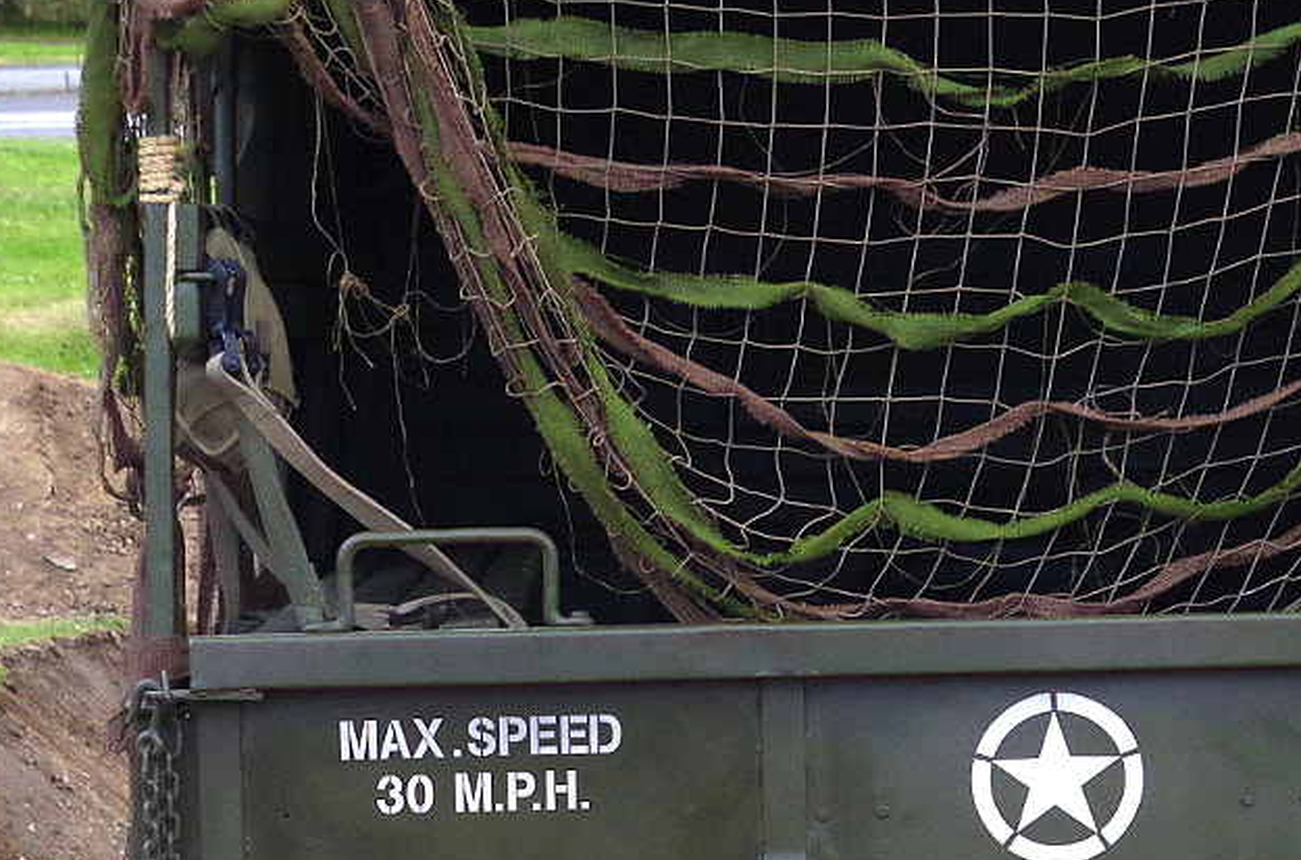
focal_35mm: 146
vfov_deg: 9.3
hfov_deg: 14.1
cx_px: 905
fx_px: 5262
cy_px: 757
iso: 1600
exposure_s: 1/60
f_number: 6.3
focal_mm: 38
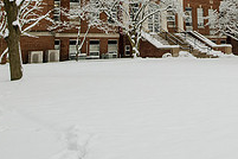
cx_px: 202
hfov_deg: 26.3
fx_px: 496
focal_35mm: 75
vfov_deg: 16.8
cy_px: -65
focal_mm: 26
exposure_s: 1/400
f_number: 5
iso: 250
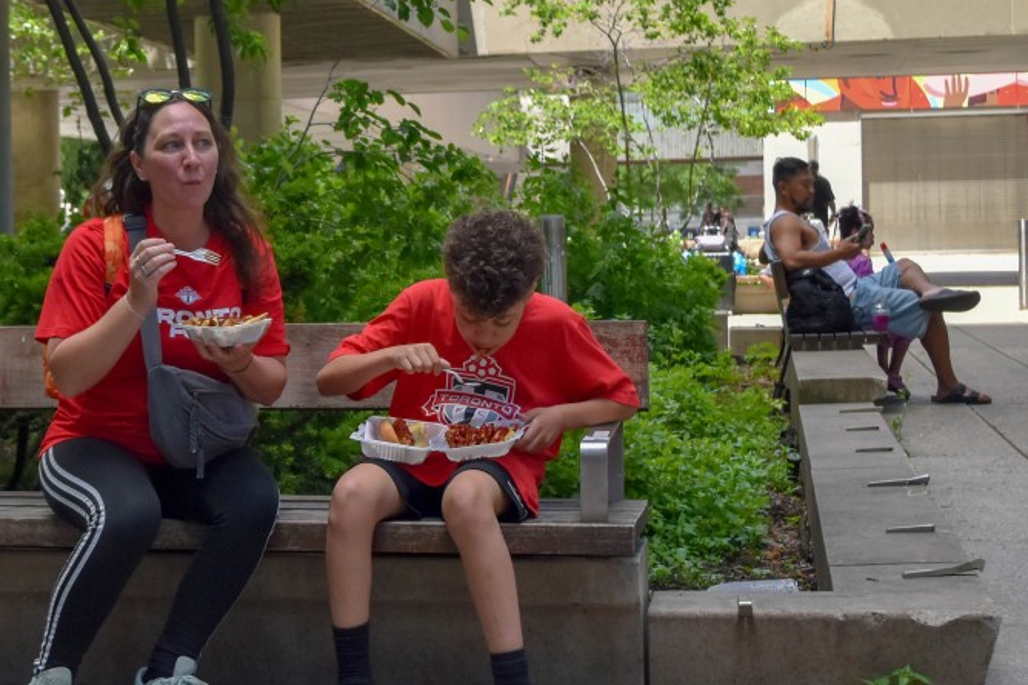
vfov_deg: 24.2
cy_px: 257
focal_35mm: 56
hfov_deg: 34.6
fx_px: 1593
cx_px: 202
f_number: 4.8
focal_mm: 23
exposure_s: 1/1500
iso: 400
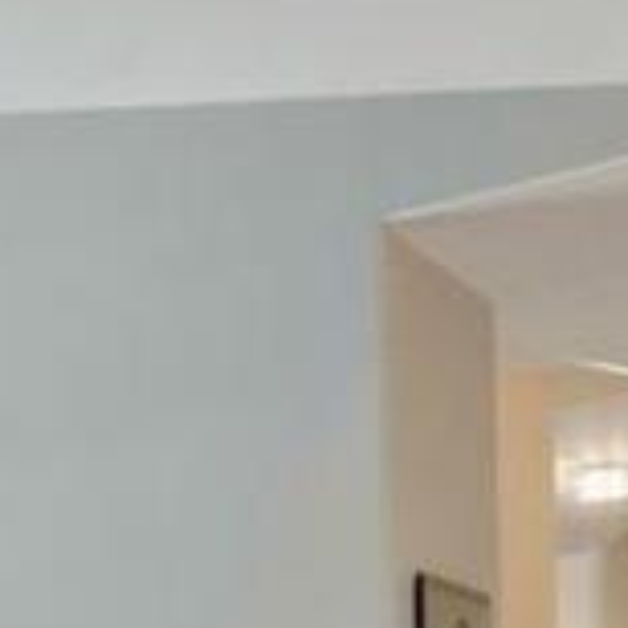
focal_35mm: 85
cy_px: 840
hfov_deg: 18.6
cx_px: -241
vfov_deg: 18.8
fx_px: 1745
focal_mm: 10
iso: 100
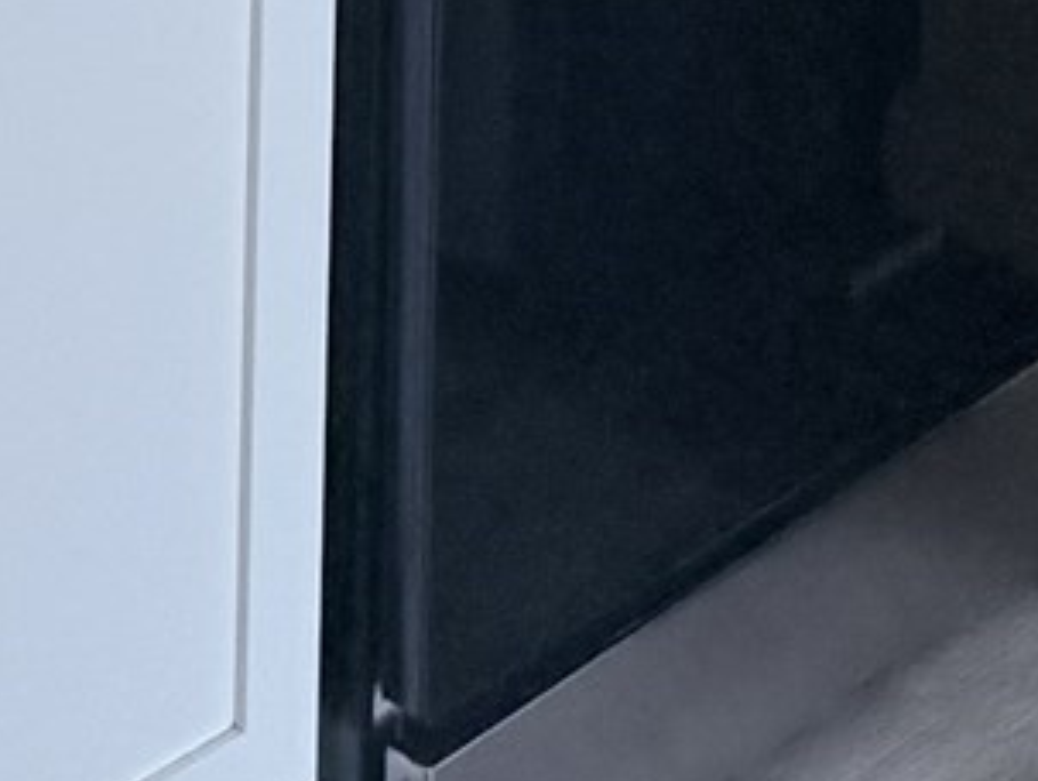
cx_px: 576
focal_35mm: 162
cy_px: -1774
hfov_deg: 12.2
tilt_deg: -5.0
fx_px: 4864
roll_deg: -0.2
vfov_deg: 7.7
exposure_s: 1/98
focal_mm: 6.76
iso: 200
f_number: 1.78
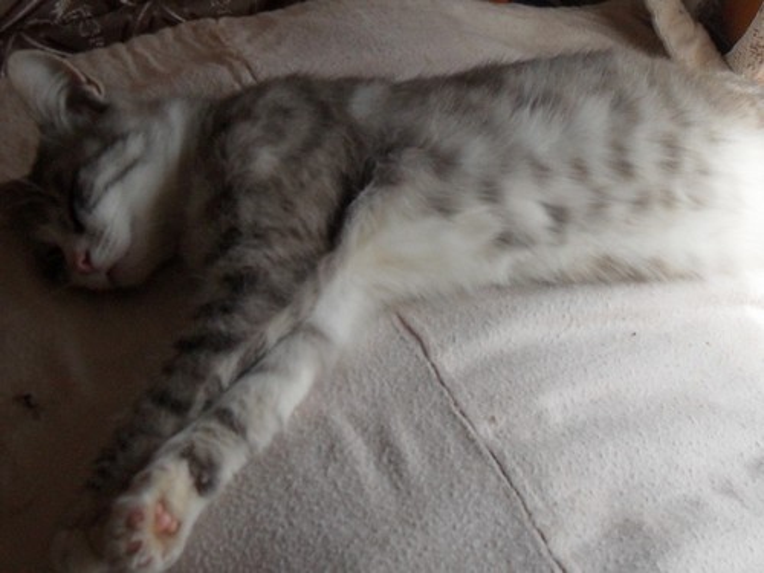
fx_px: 772
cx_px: 382
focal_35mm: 35
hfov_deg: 52.6
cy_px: 286
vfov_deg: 40.7
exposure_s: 1/180
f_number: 2.8
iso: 100
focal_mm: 6.2
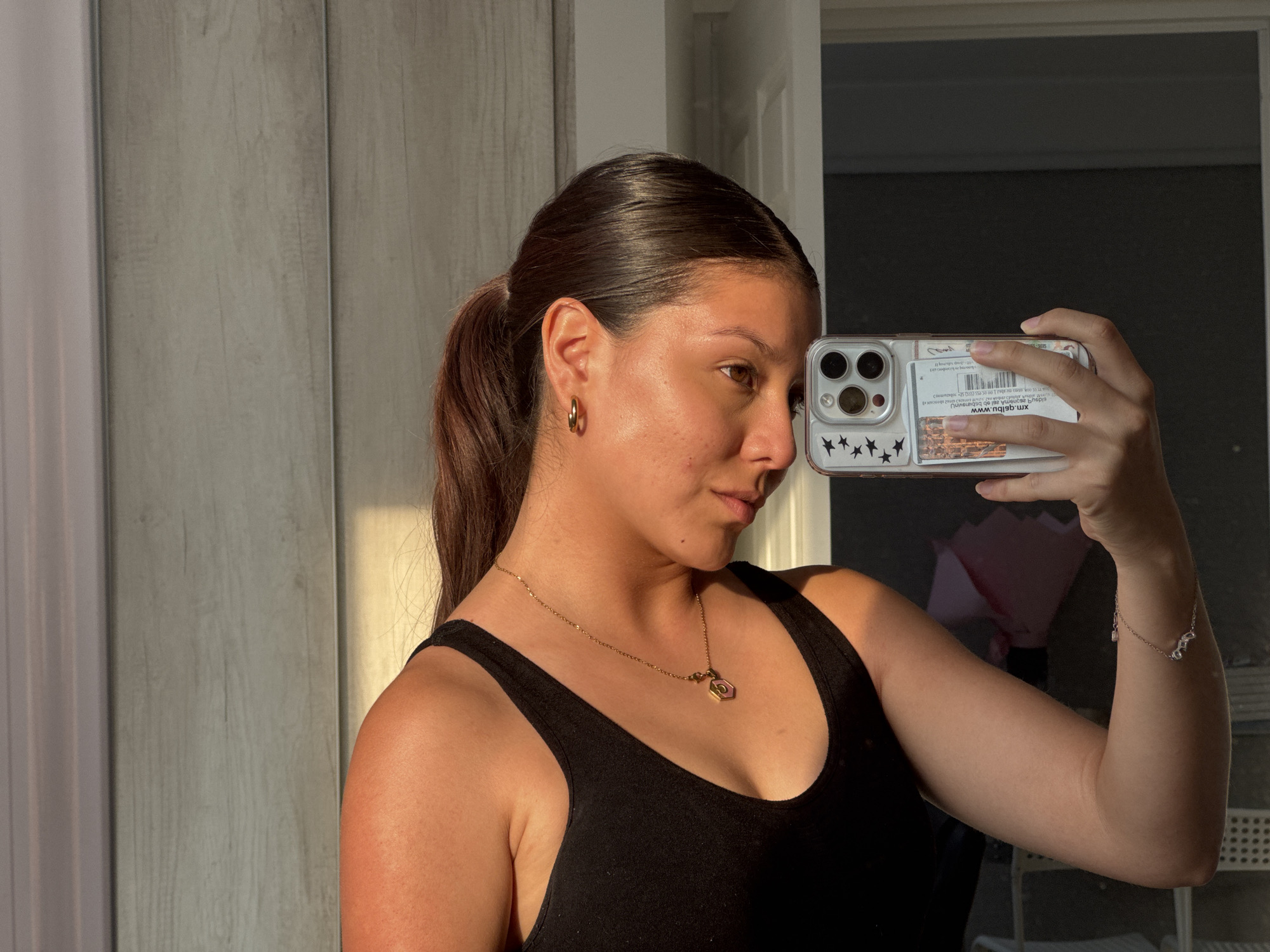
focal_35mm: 77
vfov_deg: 19.1
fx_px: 2825
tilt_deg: -4.5
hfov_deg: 25.3
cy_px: 476
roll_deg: +1.1
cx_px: 635
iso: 25
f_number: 2.8
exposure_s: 1/106
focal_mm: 9
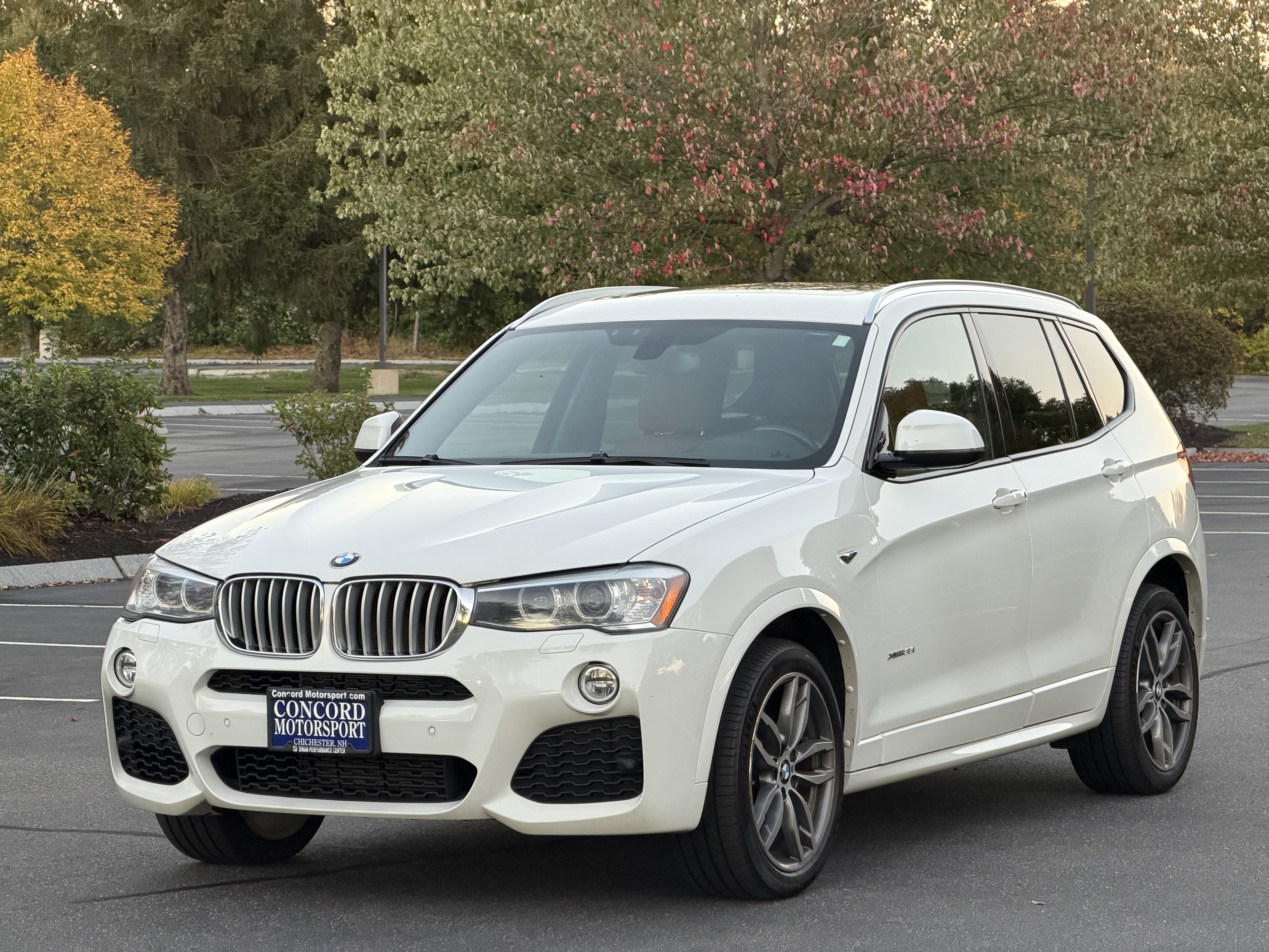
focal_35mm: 100
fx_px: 3666
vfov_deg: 14.8
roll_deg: -0.1
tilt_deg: -2.6
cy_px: 476
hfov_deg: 19.6
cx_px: 634
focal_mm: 16.89
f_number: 2.8
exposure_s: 1/121
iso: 200
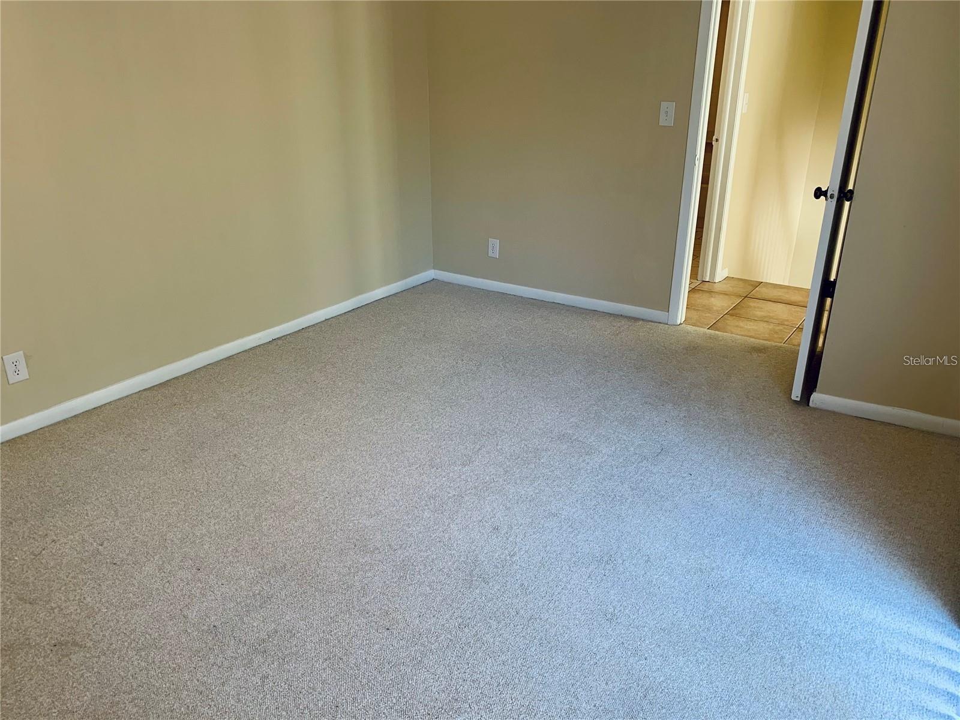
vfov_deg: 53.1
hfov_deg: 67.3
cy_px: 360
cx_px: 480
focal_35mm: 26
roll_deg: +0.5
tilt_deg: -22.8
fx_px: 721
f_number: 1.8
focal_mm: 4.25
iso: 64
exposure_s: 1/60
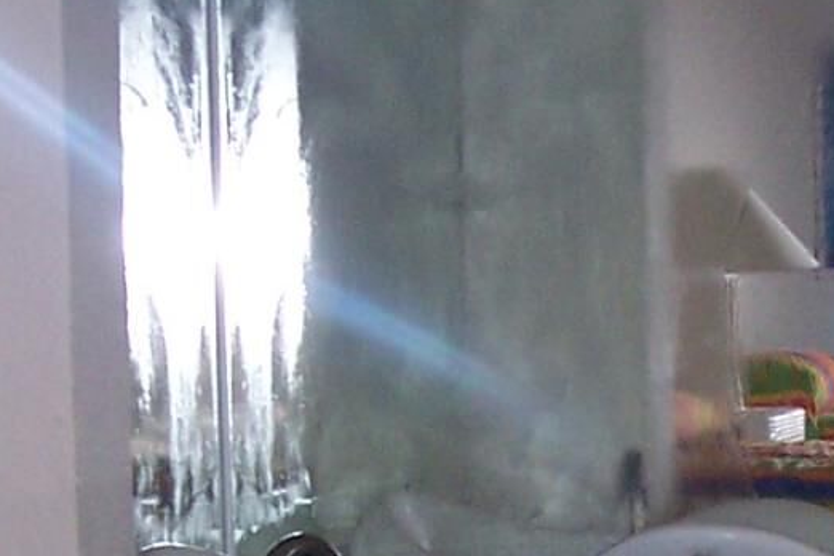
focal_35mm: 155
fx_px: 3591
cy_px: 671
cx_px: 650
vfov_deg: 8.8
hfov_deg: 13.2
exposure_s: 1/60
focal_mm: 6.3
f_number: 2.8
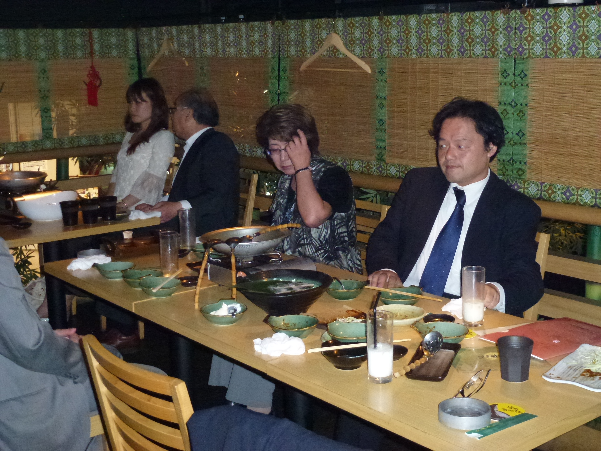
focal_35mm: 49
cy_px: 226
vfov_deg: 29.7
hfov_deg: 38.9
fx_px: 851
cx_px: 300
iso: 800
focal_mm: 8.7
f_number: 4.1
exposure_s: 1/60
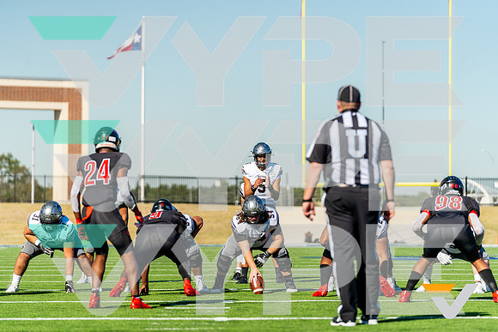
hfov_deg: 12.4
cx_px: 249
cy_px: 166
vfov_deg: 8.3
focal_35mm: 165
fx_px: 2286
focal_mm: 165
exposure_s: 1/3200
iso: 400
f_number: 3.2
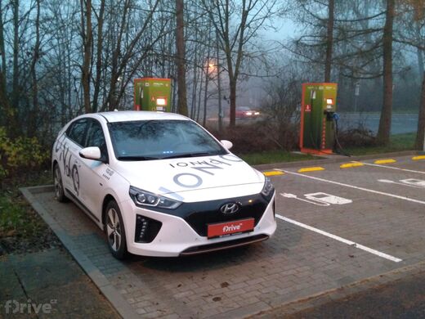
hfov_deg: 67.3
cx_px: 212
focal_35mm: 26
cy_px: 160
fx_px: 319
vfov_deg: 53.1
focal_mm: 3.46
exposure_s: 1/20
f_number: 2.2
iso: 641
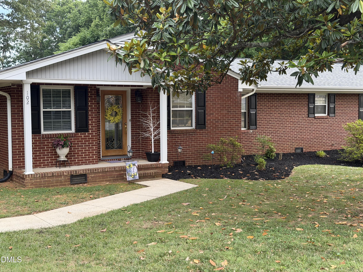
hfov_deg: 39.7
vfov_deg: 30.3
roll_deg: +0.6
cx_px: 182
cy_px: 136
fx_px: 503
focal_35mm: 48
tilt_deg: -3.5
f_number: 1.78
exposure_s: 1/185
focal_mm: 6.76
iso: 50
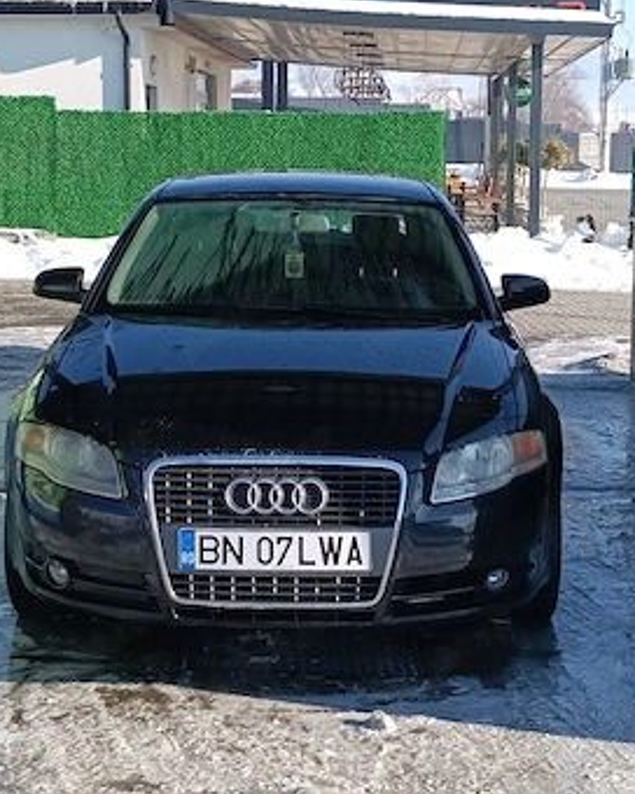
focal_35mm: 62
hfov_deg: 24.6
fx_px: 1456
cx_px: 301
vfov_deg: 30.4
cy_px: 329
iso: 64
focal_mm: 3.98
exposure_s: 1/556
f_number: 4.5
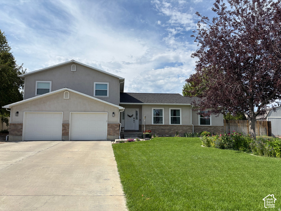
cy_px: 106
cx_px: 140
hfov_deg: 67.3
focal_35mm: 26
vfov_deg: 53.1
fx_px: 211
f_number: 1.6
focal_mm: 5.96
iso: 50
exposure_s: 1/4630
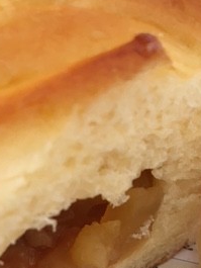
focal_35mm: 70
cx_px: 147
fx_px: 542
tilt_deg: -54.8
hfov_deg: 20.9
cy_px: 307
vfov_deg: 25.4
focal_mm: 4.15
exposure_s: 1/30
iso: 64
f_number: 2.2
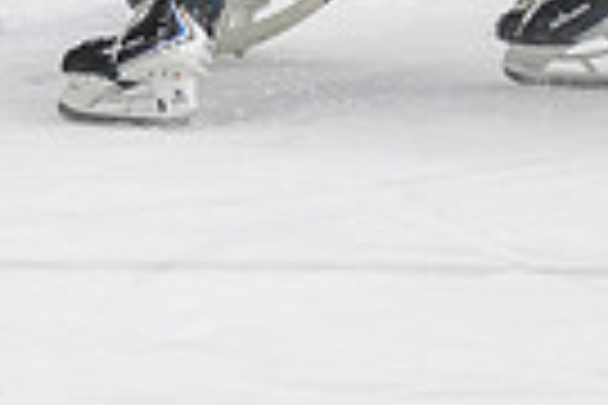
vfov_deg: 2.4
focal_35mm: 569
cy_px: -199
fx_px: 9609
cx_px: 181
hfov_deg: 3.6
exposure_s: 1/640
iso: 2000
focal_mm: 100
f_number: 3.2
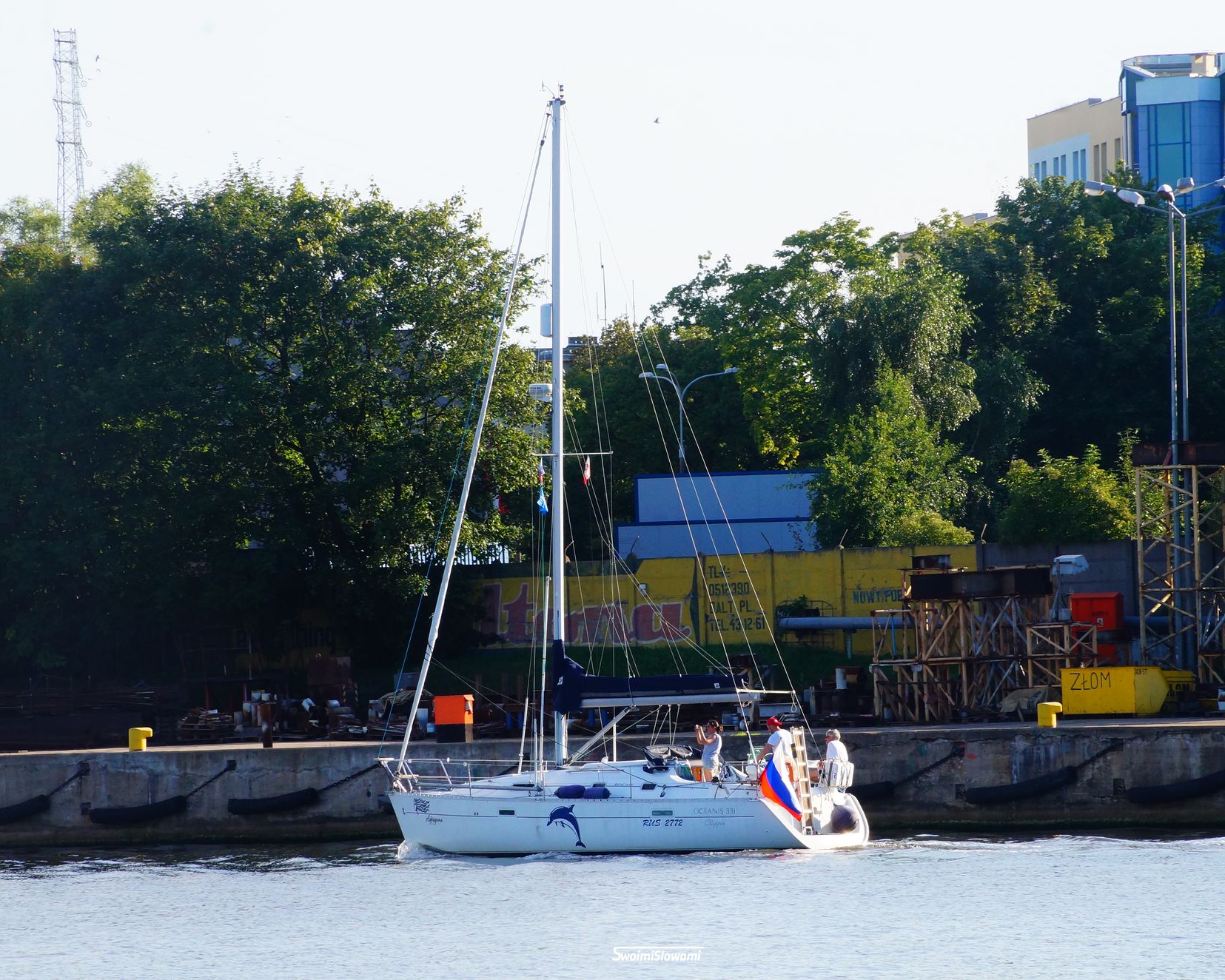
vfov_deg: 5.7
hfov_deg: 7.1
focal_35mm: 272
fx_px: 9861
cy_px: 488
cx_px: 665
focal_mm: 160
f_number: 16
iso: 500
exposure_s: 1/125
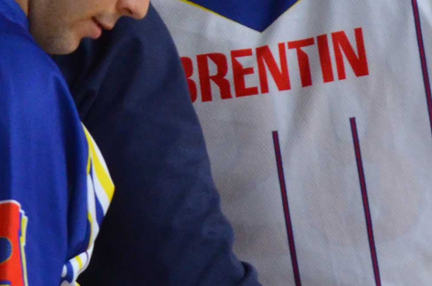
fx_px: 3592
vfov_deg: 4.6
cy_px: 28
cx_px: -312
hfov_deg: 6.7
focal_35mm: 300
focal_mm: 40
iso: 1600
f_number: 4.5
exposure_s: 1/125
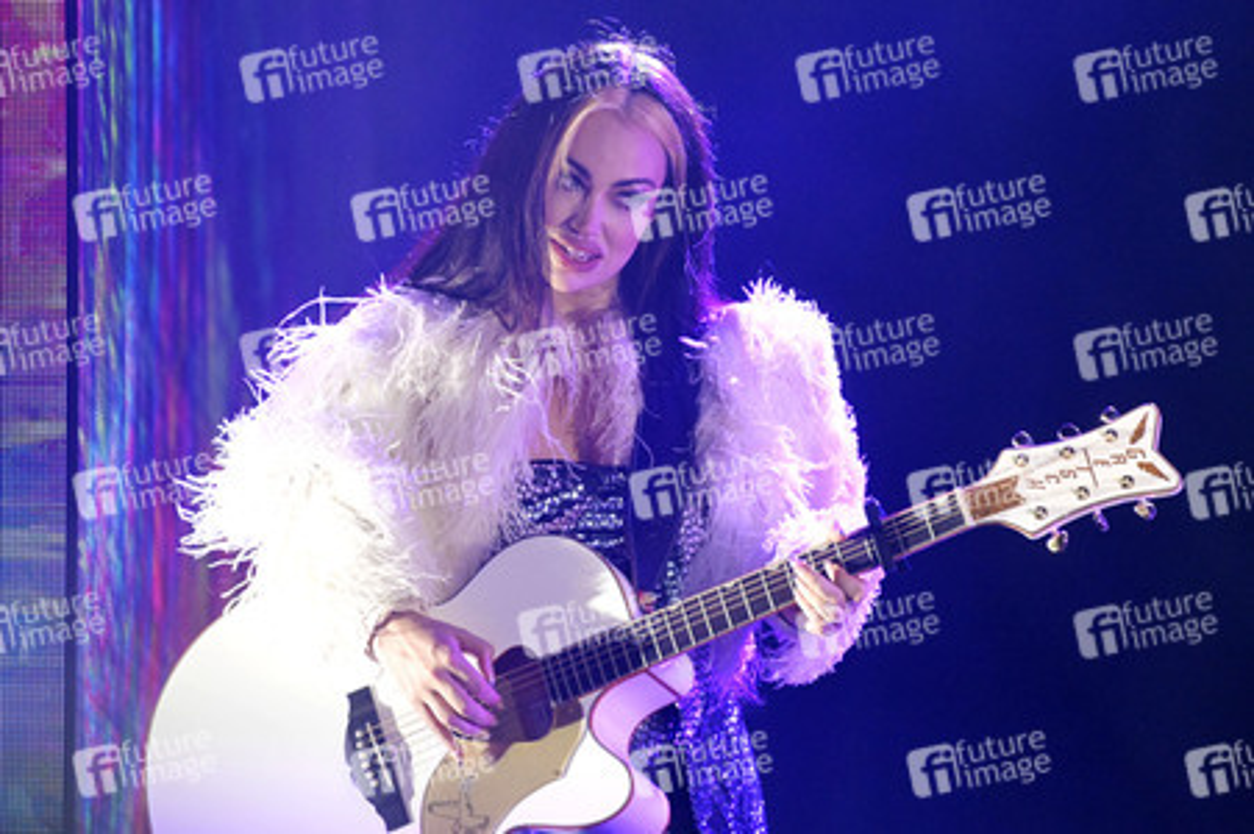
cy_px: 417
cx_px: 627
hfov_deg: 4.9
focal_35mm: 420
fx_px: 14619
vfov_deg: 3.3
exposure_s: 1/800
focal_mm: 420
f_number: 5.6
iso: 12800
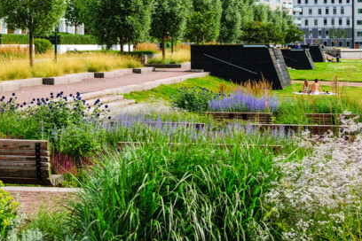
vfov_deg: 13.7
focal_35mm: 99
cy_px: 22
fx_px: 995
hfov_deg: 20.6
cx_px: 148
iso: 100
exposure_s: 1/200
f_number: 10
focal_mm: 35
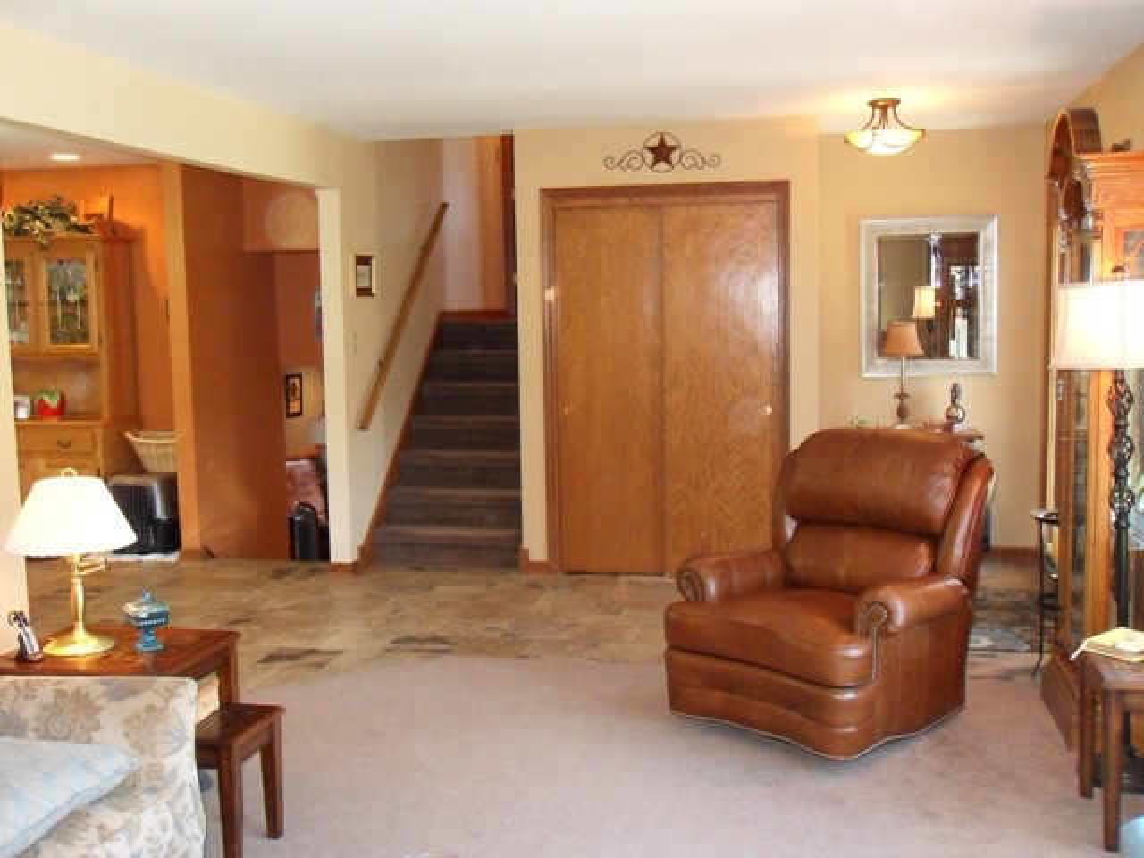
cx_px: 572
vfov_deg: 40.7
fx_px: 1157
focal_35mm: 35
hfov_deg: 52.6
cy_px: 429
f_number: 3.5
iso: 480
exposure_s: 1/45
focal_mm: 6.3
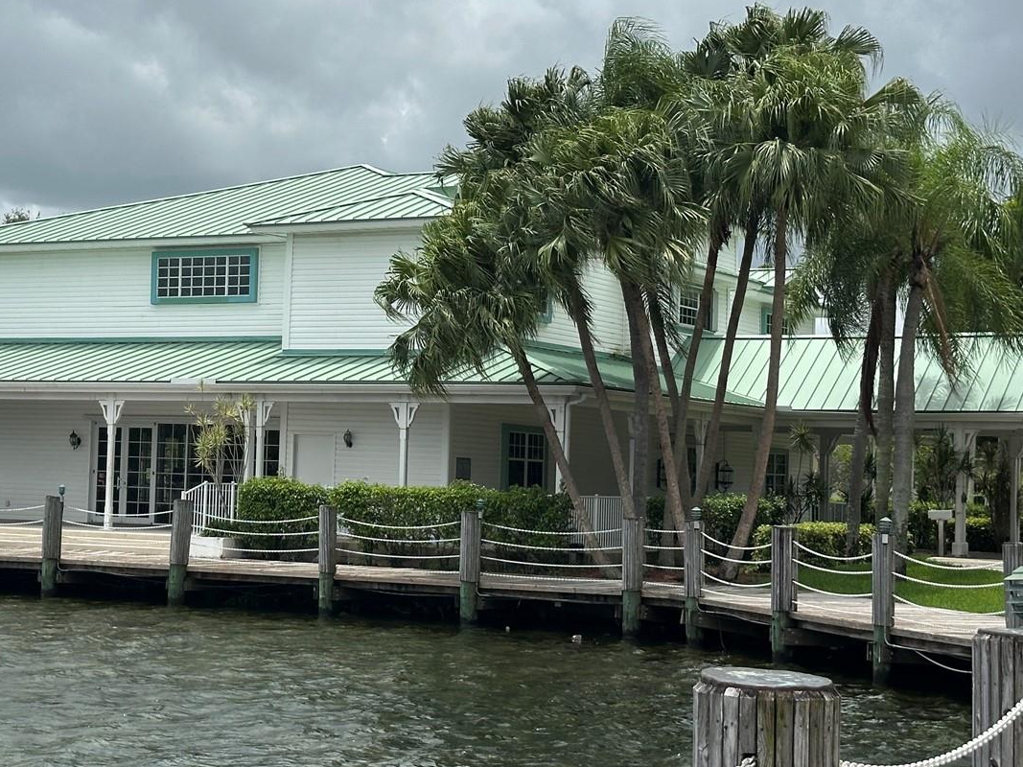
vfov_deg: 20.4
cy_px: 367
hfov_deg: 26.8
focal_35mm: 72
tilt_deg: +4.4
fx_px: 2128
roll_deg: -1.4
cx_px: 318
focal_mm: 6.86
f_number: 1.78
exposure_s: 1/5556
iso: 64
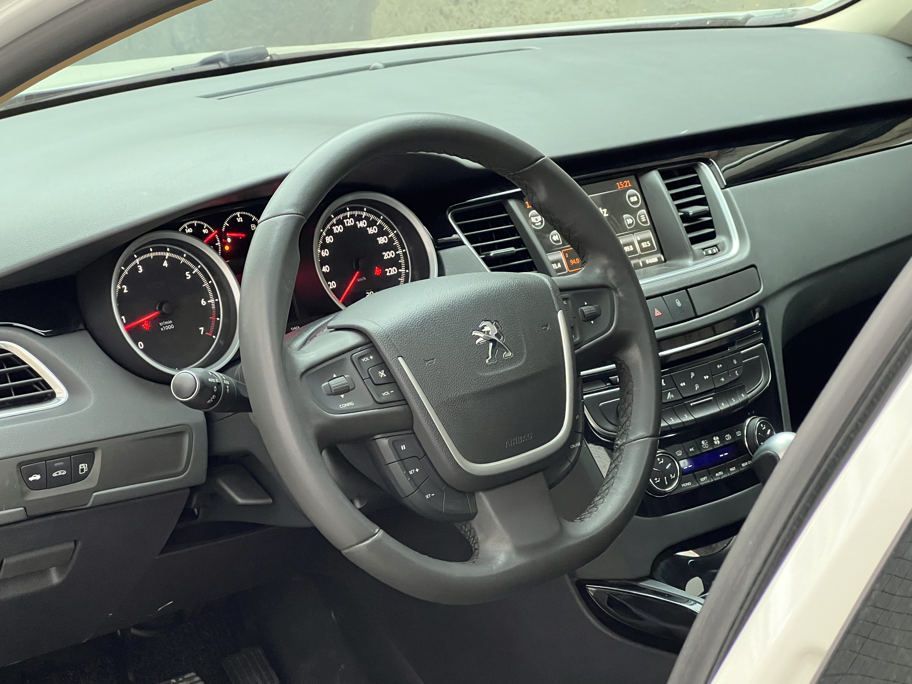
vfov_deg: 18.9
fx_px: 2055
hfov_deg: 25.0
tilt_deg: -16.3
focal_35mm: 78
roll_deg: -0.7
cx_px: 461
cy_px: 344
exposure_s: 1/59
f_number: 2.8
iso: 800
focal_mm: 9
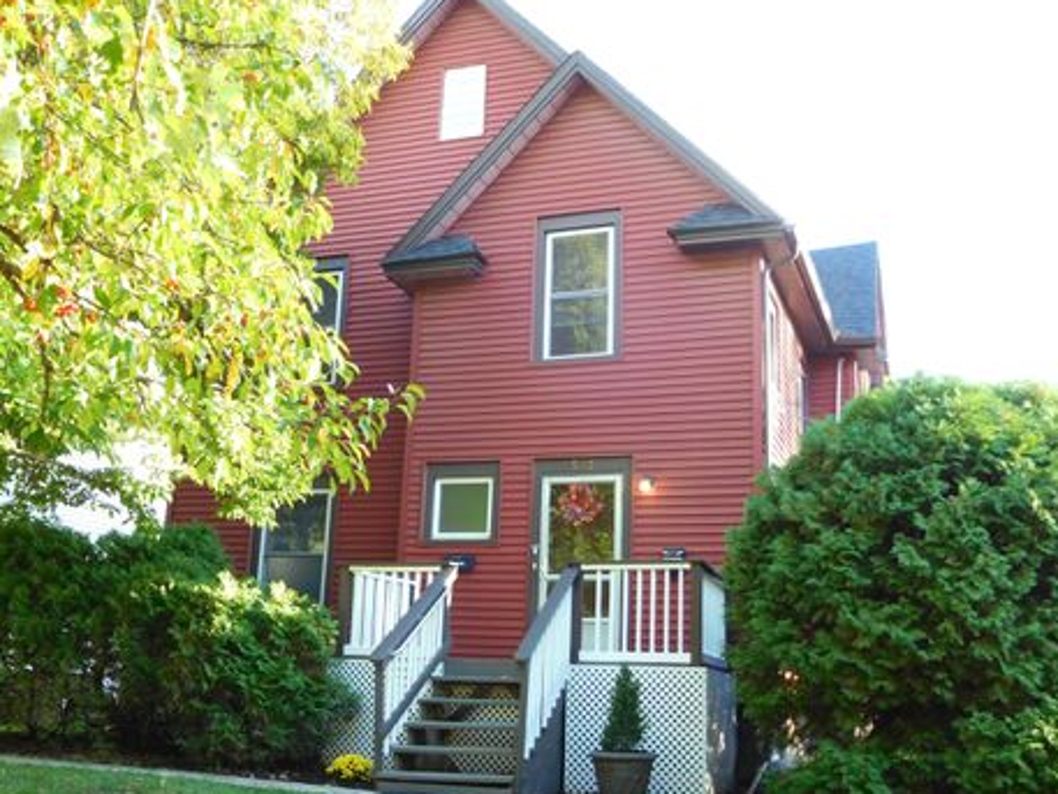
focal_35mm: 35
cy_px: 425
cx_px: 505
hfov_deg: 52.6
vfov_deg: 40.7
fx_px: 1070
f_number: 3.6
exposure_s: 1/50
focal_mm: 5.7
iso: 125
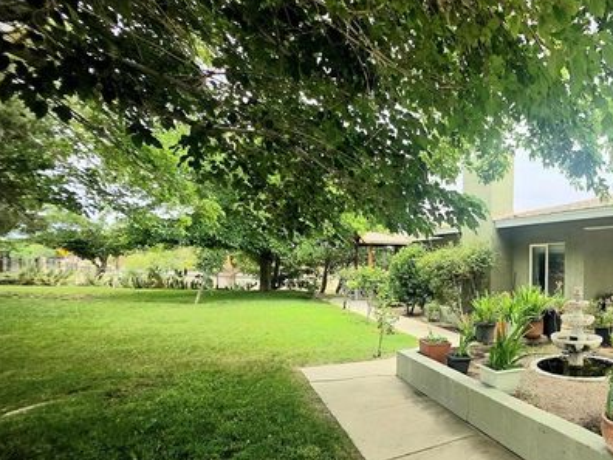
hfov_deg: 71.2
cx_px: 489
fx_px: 372
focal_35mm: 21
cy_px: 273
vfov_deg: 63.0
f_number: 1.9
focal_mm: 2.2
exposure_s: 1/667
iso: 40
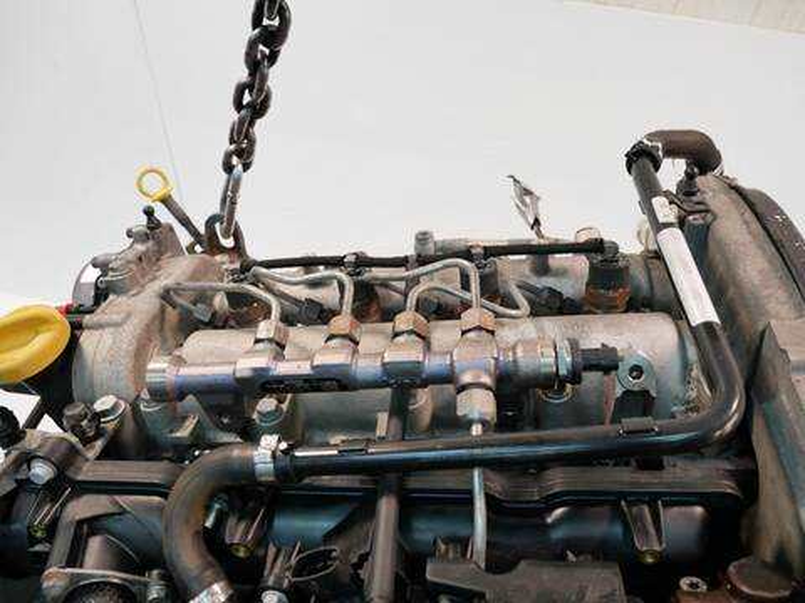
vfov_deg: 56.8
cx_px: 402
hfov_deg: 71.6
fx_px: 558
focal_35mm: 24
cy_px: 302
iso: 640
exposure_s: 1/60
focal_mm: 12
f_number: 3.5
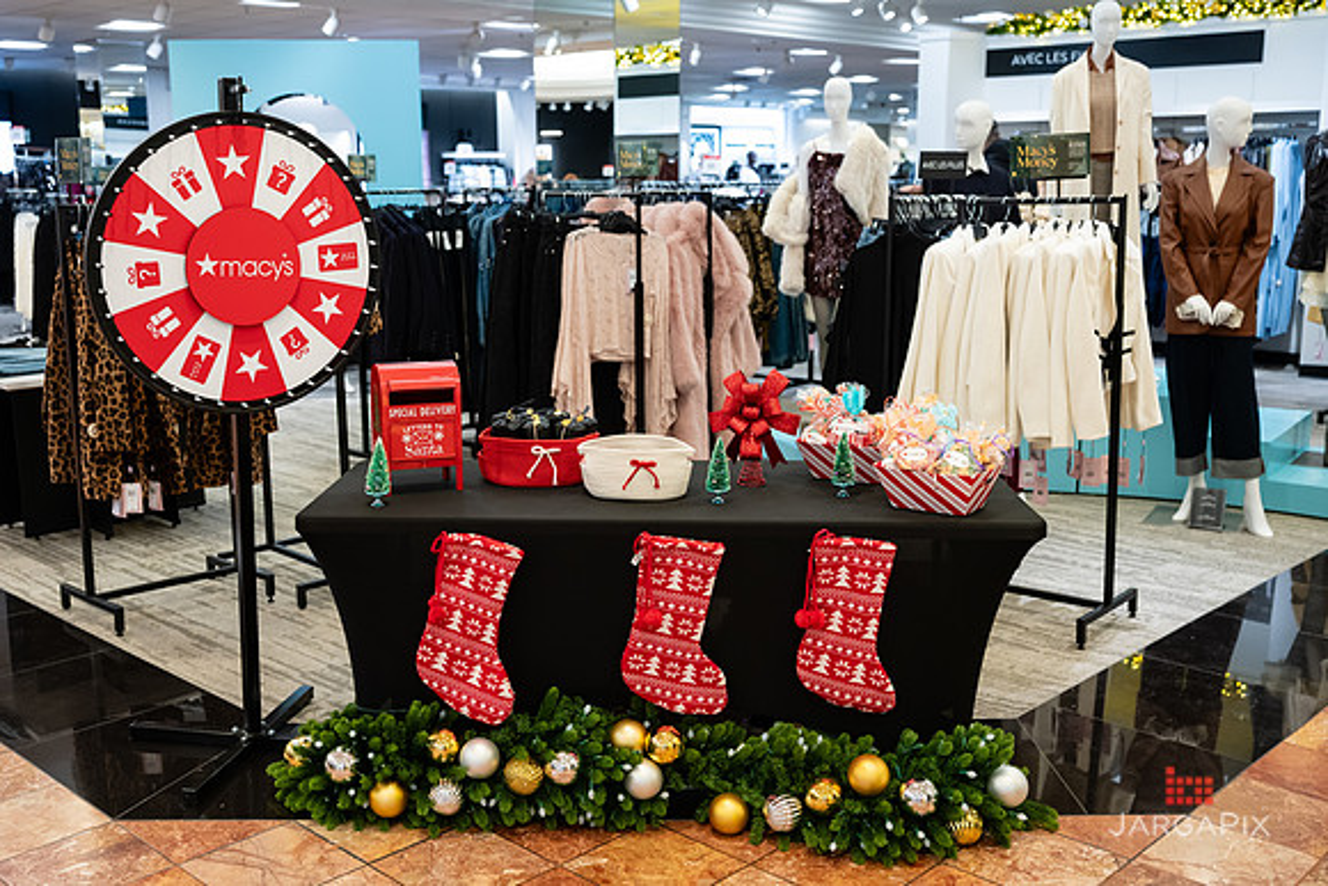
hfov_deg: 52.0
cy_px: 430
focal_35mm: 37
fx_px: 1359
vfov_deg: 36.1
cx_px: 608
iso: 1600
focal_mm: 33
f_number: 3.2
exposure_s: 1/160
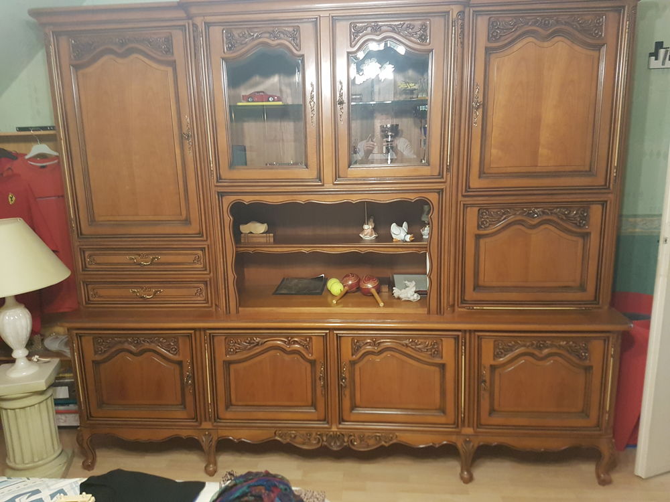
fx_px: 503
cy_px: 251
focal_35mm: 26
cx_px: 335
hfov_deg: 67.3
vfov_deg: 53.1
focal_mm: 4.2
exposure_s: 1/10
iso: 250
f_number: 1.7
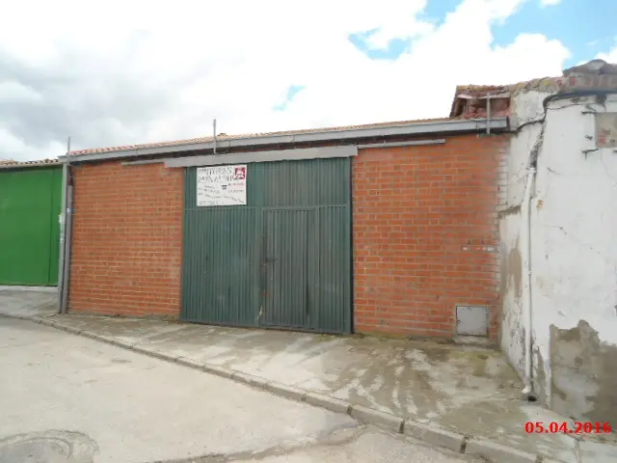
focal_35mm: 26
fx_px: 463
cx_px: 308
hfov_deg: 67.3
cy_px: 232
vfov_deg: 53.1
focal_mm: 4.7
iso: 80
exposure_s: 1/640
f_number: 2.8
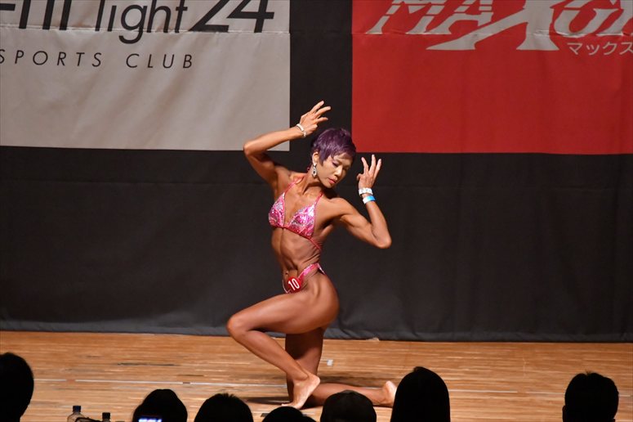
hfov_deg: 6.9
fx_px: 5272
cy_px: 211
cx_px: 316
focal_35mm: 300
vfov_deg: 4.6
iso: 10000
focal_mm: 200
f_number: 5.6
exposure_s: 1/400
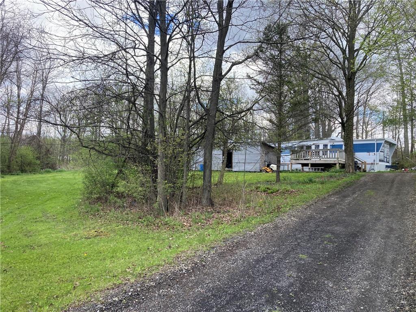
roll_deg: -3.5
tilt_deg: +3.2
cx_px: 208
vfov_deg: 49.7
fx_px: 336
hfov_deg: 63.4
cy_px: 156
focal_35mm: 28
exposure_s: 1/592
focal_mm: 3.99
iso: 20
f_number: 1.8
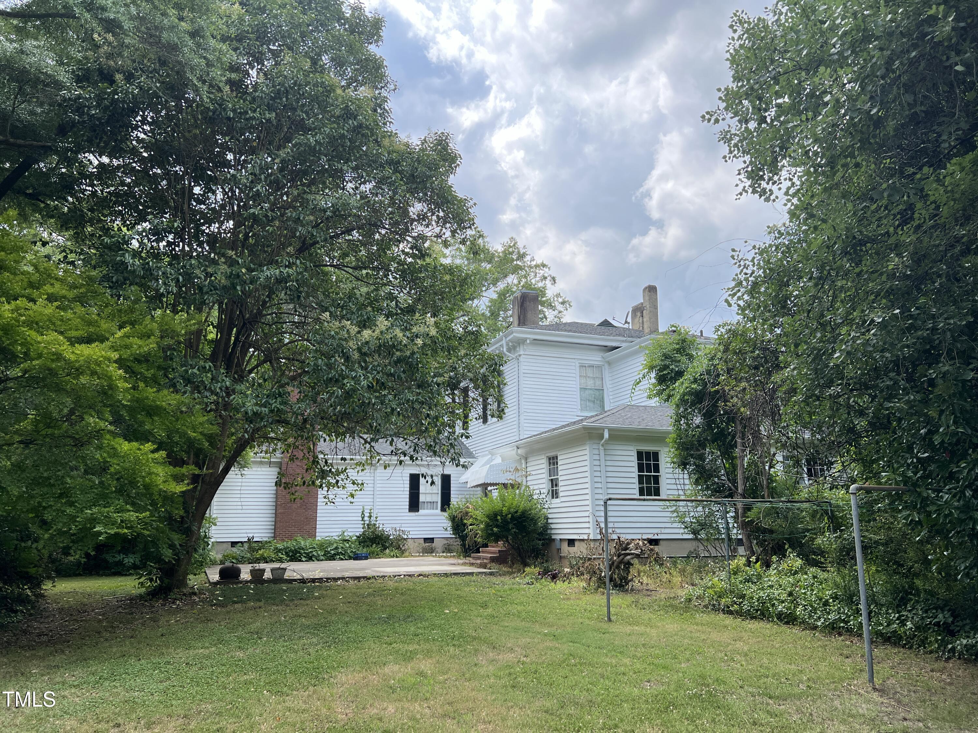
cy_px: 366
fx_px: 735
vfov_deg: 53.1
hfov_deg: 67.3
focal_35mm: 26
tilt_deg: +12.7
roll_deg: +0.1
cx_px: 489
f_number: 1.5
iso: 50
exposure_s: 1/1724
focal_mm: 5.7
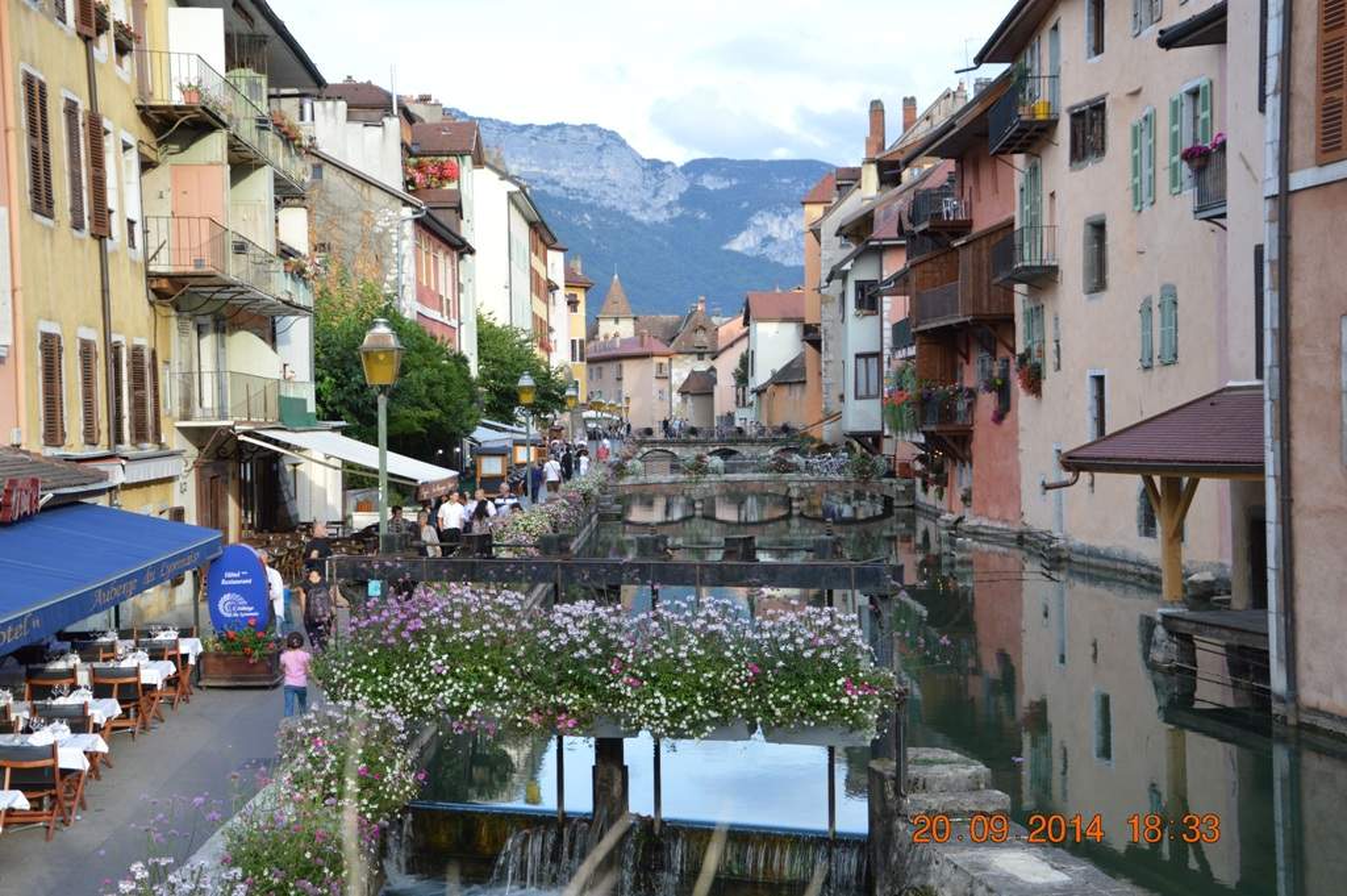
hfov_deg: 38.9
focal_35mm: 51
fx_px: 1907
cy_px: 448
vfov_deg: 26.4
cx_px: 674
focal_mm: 34
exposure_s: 1/125
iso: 200
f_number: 5.6
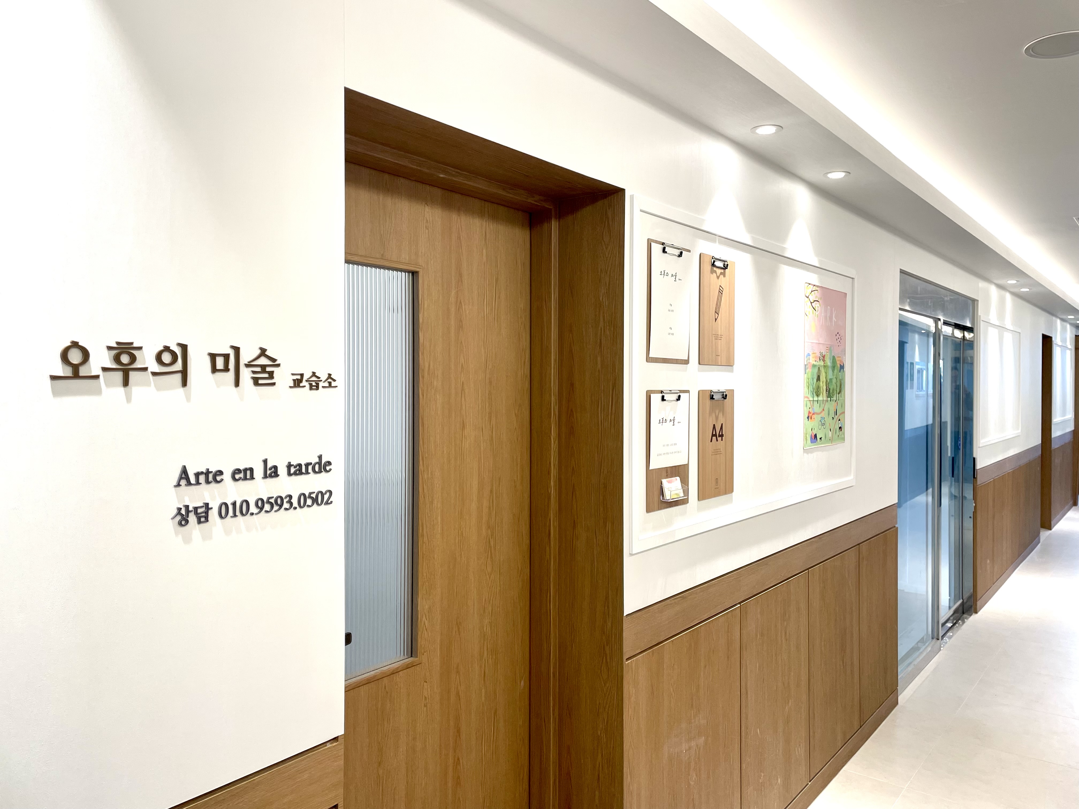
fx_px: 810
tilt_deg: -0.6
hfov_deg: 67.3
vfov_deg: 53.1
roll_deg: +0.0
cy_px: 404
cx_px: 540
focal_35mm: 26
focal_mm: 4.2
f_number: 1.6
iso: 64
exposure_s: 1/120
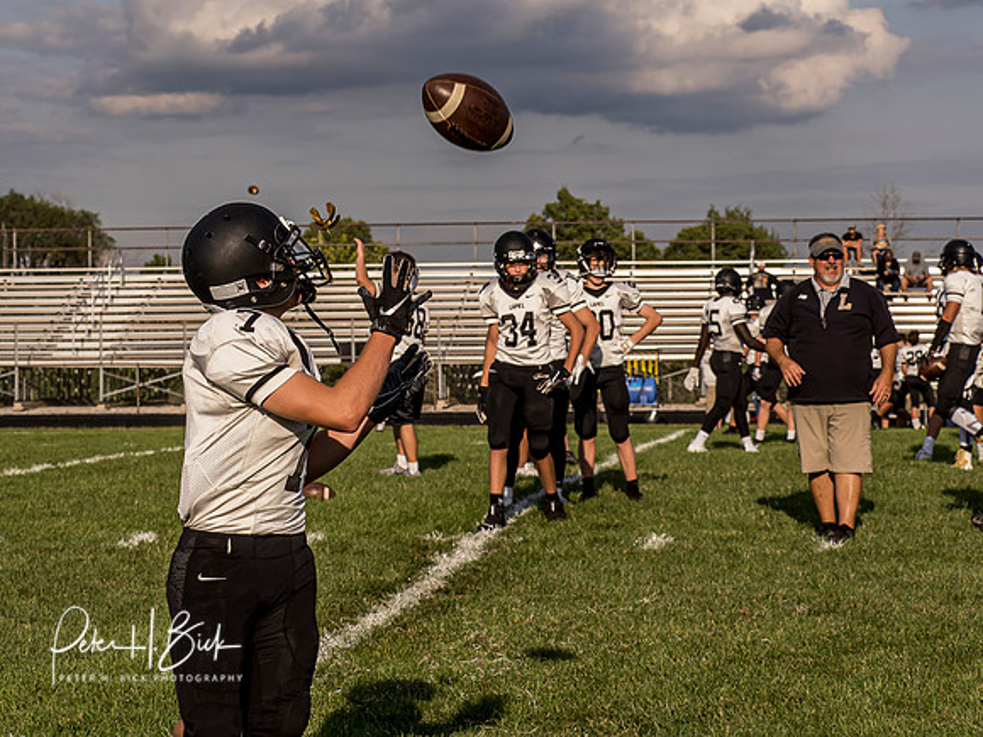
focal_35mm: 115
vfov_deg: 12.9
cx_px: 366
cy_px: 216
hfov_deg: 17.1
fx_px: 3265
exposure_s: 1/1000
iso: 100
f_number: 4.5
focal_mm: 40
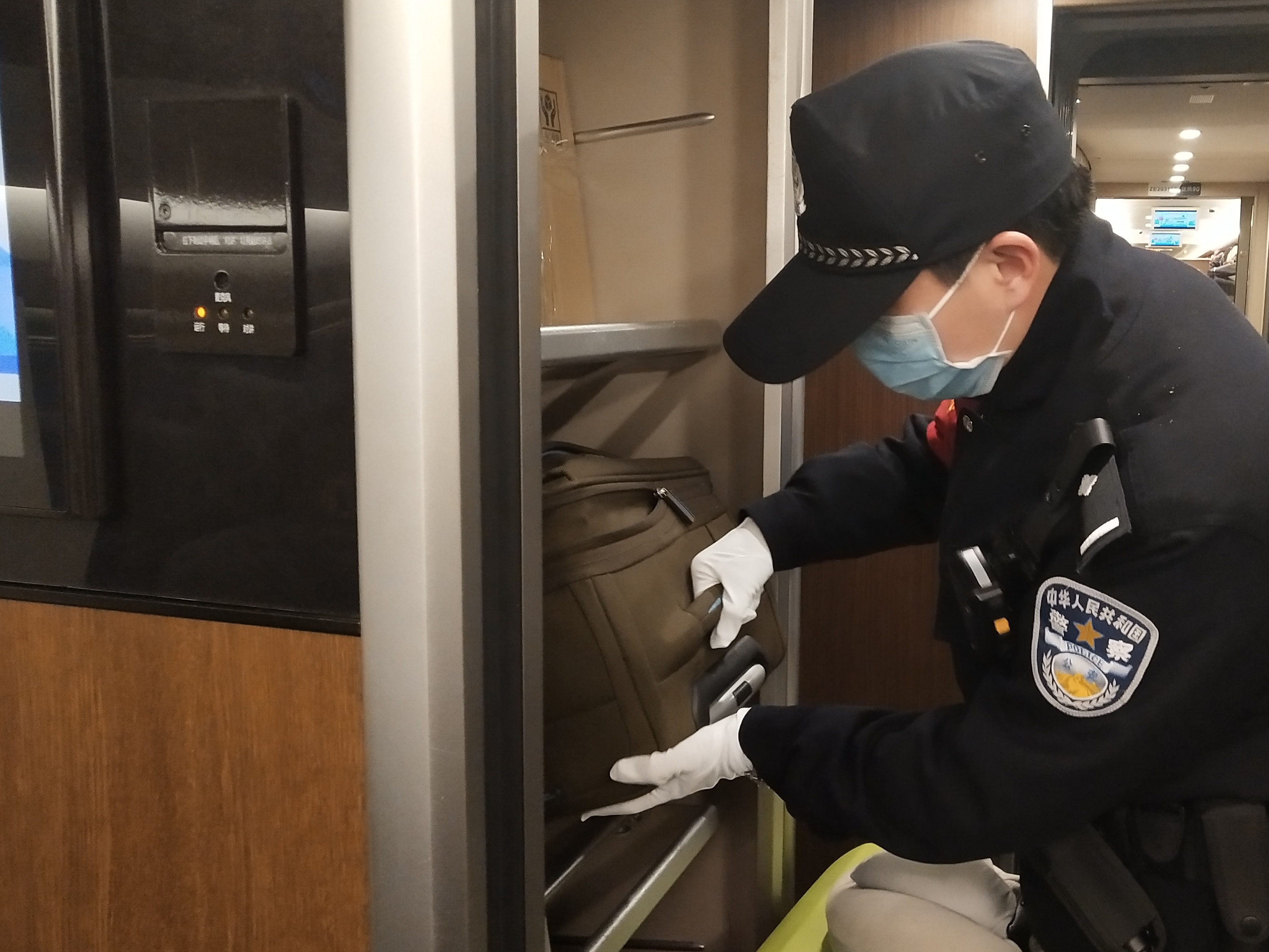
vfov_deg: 36.8
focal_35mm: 39
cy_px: 471
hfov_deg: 47.6
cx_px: 759
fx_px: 1430
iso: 455
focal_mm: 3.95
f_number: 1.8
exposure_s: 1/50
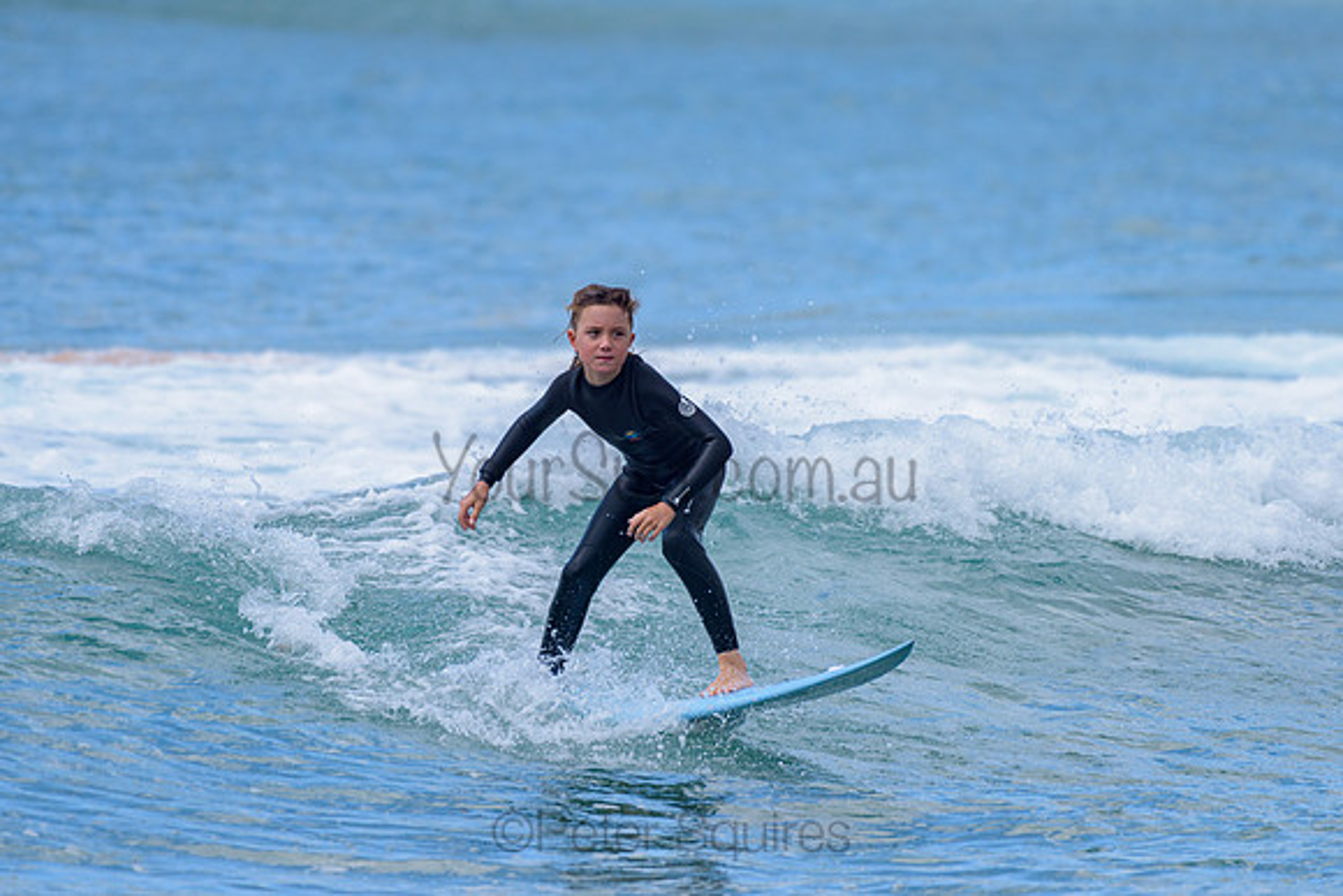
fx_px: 22885
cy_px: 346
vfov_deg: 2.2
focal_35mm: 613
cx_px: 665
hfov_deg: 3.4
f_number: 5.6
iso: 200
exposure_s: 1/2000
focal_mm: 500
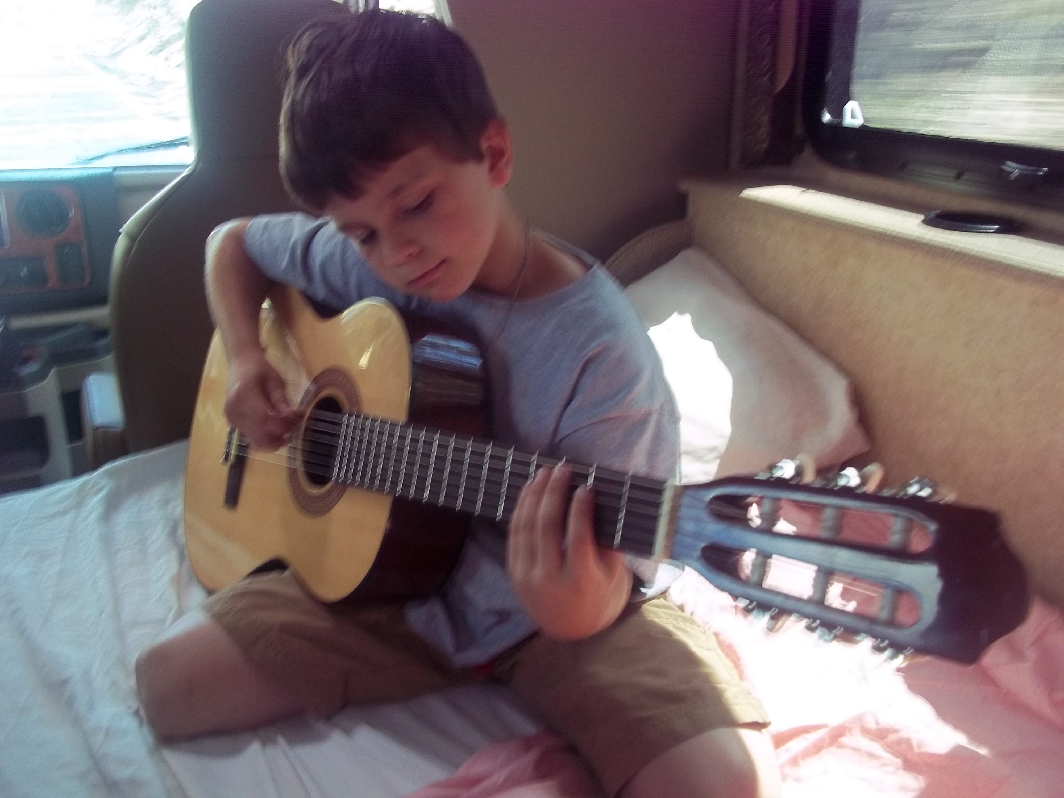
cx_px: 532
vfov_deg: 44.2
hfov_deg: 56.8
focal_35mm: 32
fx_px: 984
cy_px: 399
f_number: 2.9
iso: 160
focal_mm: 5.7
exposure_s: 1/25
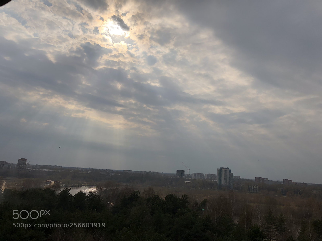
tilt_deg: +11.4
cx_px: 161
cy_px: 120
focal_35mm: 28
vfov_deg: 49.7
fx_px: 260
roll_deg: -3.0
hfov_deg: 63.4
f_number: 1.8
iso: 25
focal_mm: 4
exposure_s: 1/9615
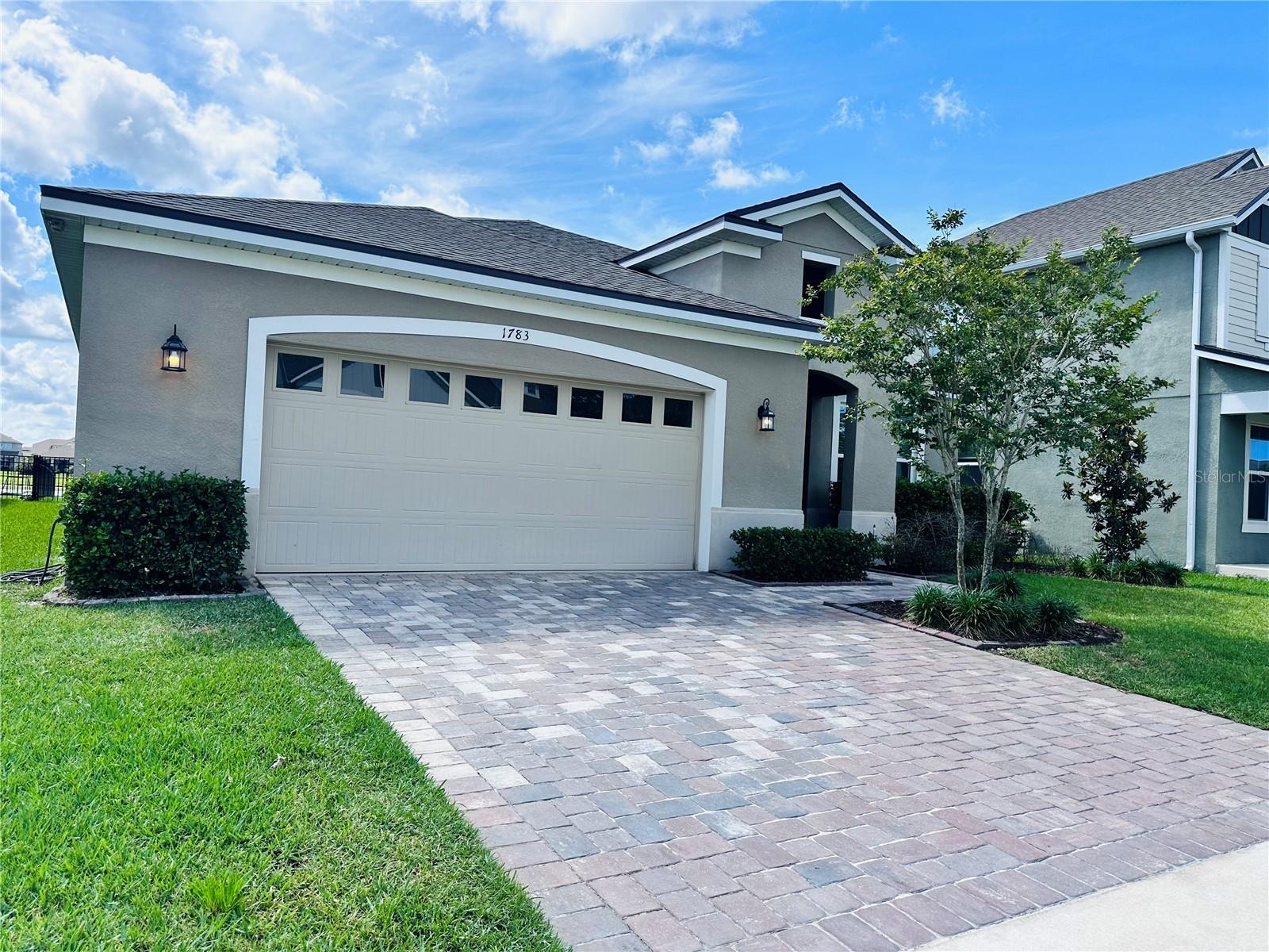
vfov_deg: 56.8
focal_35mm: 24
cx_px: 634
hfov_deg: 71.6
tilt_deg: +1.0
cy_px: 476
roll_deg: -2.7
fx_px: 880
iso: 80
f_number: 1.78
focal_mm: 6.86
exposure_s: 1/3597
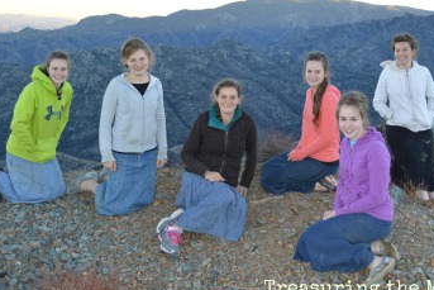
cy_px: 99
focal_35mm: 48
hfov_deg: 41.0
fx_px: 579
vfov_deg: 27.9
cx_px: 251
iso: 180
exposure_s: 1/125
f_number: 4
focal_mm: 22
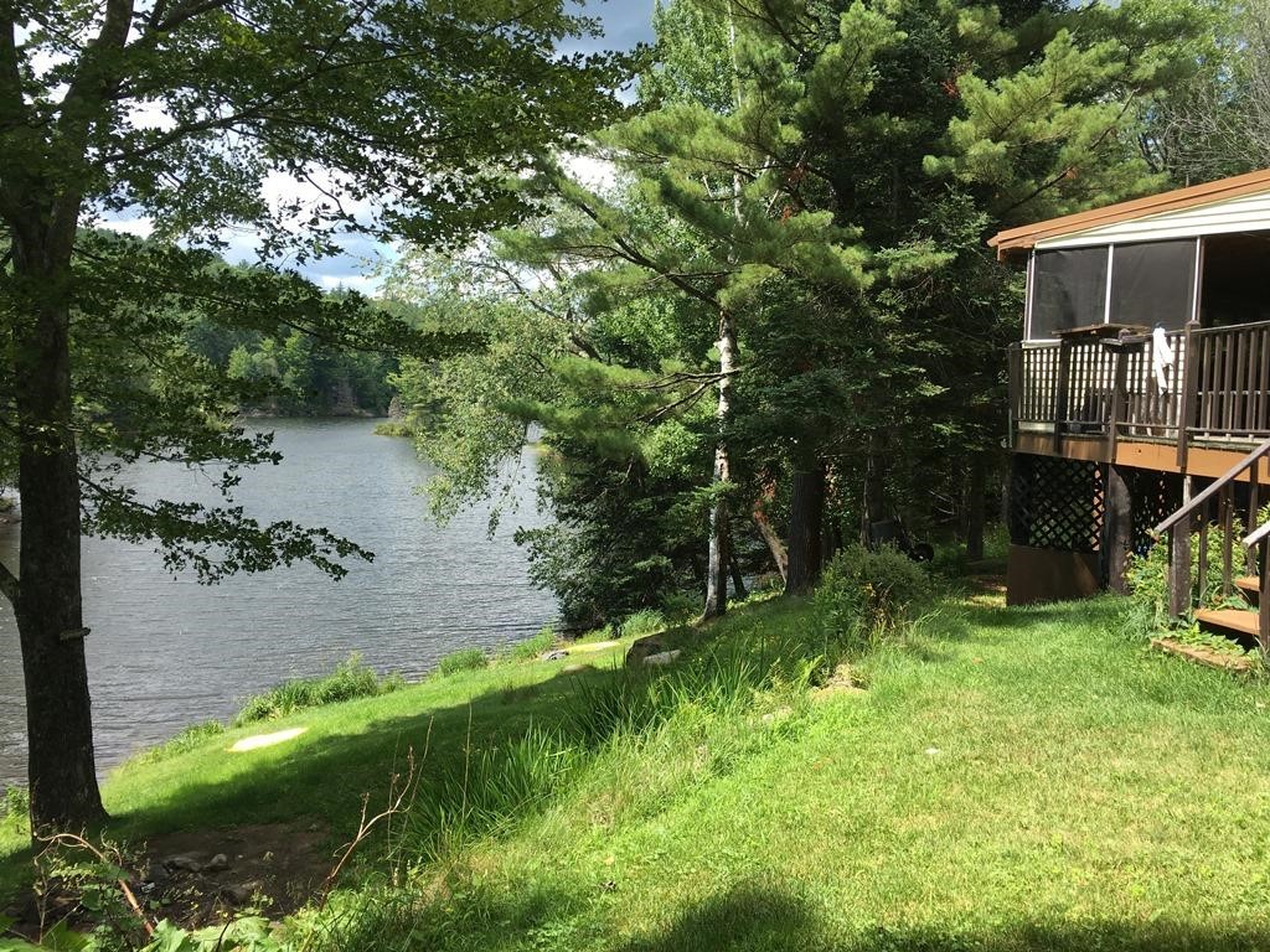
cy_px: 476
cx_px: 635
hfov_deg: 61.7
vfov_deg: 48.2
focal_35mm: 29
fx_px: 1064
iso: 25
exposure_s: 1/596
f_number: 2.2
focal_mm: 4.15
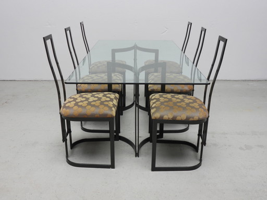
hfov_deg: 52.6
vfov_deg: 40.7
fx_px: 270
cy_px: 100
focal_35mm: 35
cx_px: 134
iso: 100
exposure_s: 1/100
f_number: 3.2
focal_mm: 6.2
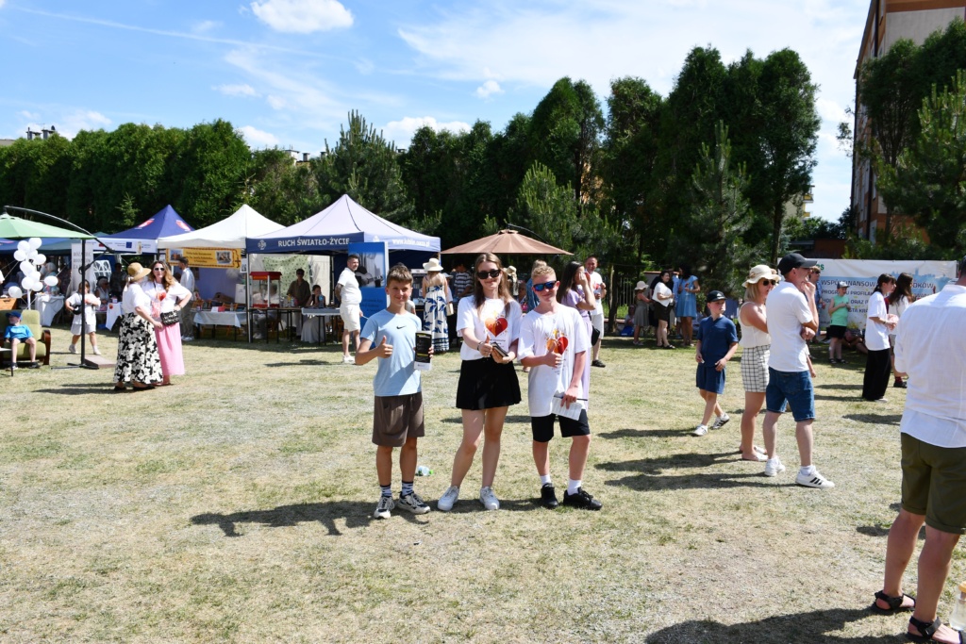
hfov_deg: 67.4
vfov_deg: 47.9
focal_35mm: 27
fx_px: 725
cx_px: 483
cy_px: 322
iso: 100
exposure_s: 1/320
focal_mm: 18
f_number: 9
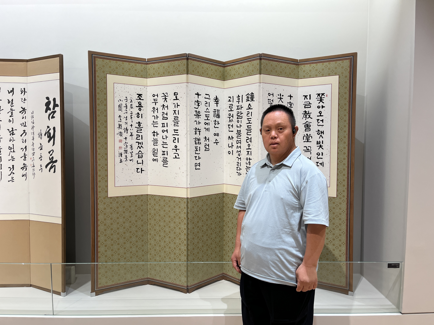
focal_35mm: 26
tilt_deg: -3.8
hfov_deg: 67.3
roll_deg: -0.6
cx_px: 217
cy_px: 162
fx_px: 326
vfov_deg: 53.1
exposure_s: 1/120
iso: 80
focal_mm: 5.1
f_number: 1.6
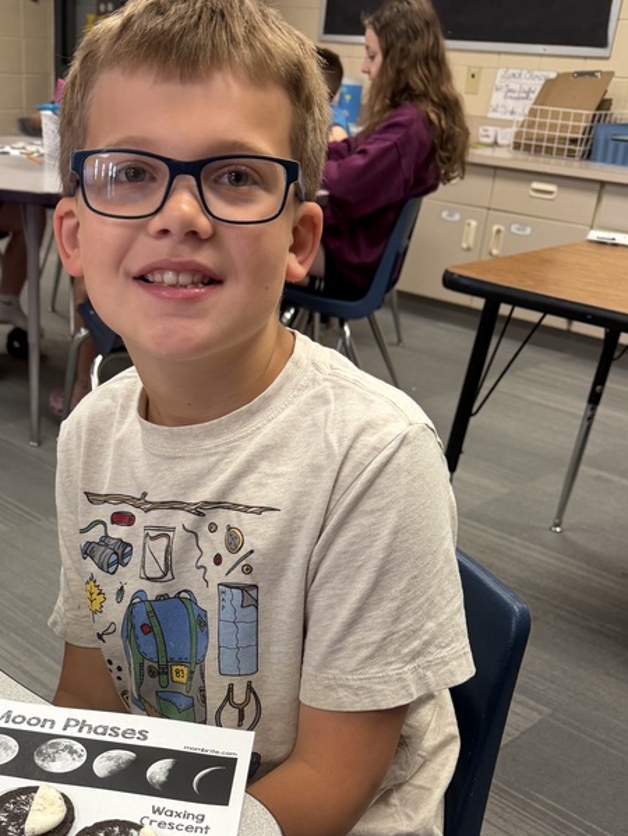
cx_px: 176
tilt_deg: -29.1
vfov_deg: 44.5
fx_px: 991
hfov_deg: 34.6
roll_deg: -2.9
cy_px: 607
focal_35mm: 41
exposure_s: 1/120
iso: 160
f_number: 1.78
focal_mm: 6.76
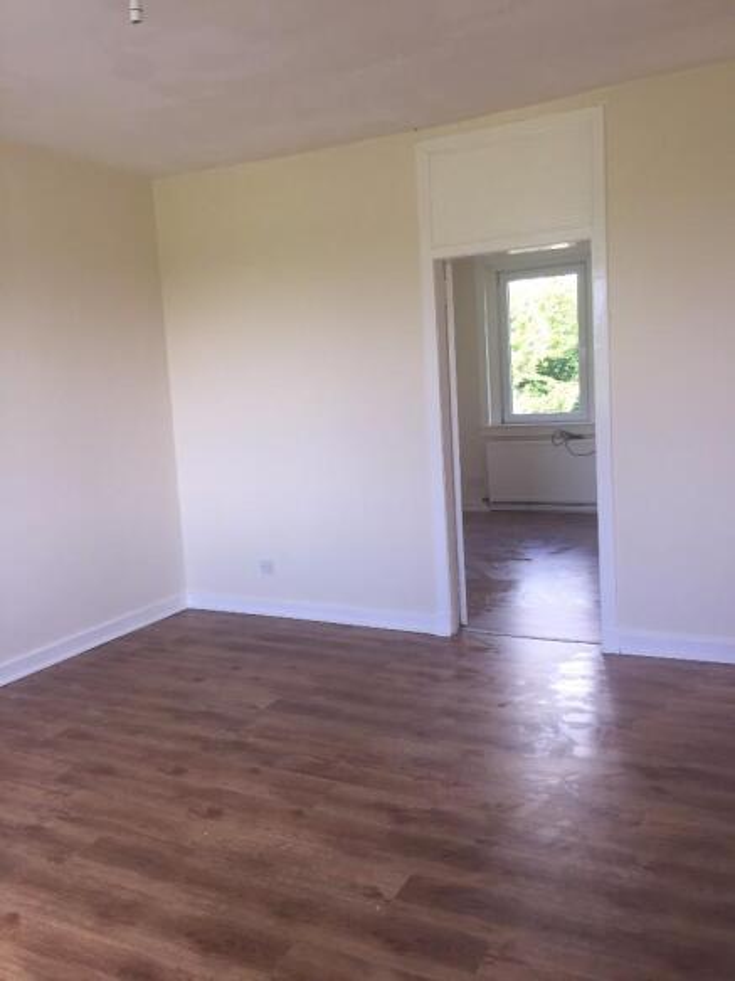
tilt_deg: -5.2
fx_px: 821
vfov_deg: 61.7
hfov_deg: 48.2
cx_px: 368
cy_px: 490
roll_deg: +3.6
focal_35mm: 29
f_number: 2.2
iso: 50
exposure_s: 1/120
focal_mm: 4.15
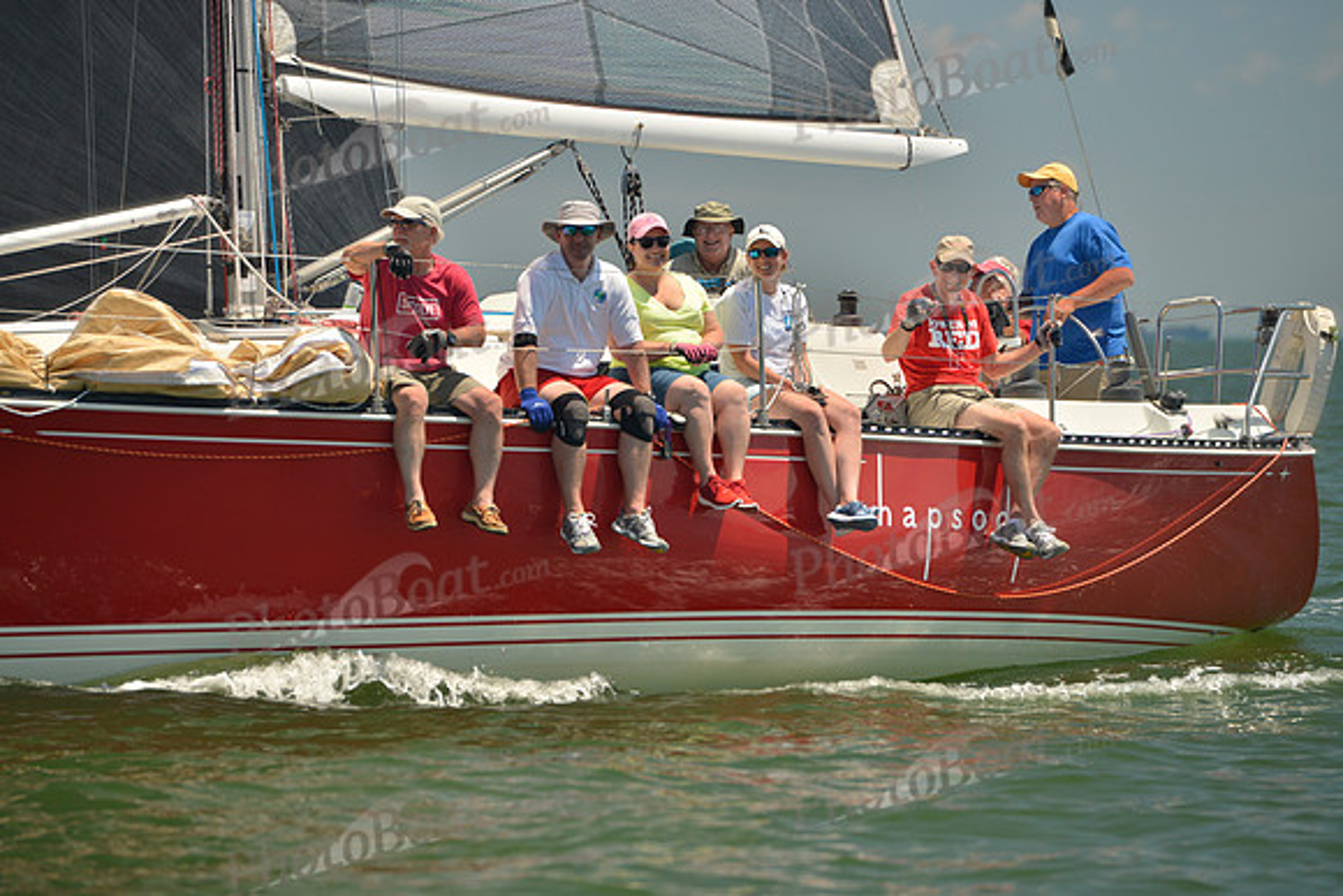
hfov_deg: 10.3
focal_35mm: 200
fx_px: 7463
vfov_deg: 6.9
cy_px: 448
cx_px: 672
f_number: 5.6
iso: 200
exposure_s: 1/640
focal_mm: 200
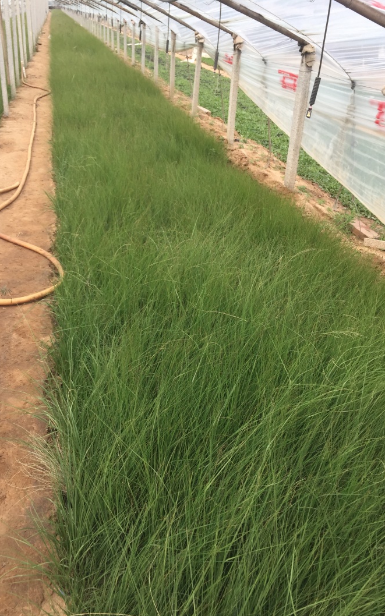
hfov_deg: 40.4
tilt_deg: -28.9
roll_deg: -2.8
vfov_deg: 61.2
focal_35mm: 31
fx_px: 521
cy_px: 310
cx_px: 157
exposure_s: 1/565
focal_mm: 4.15
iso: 32
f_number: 2.2
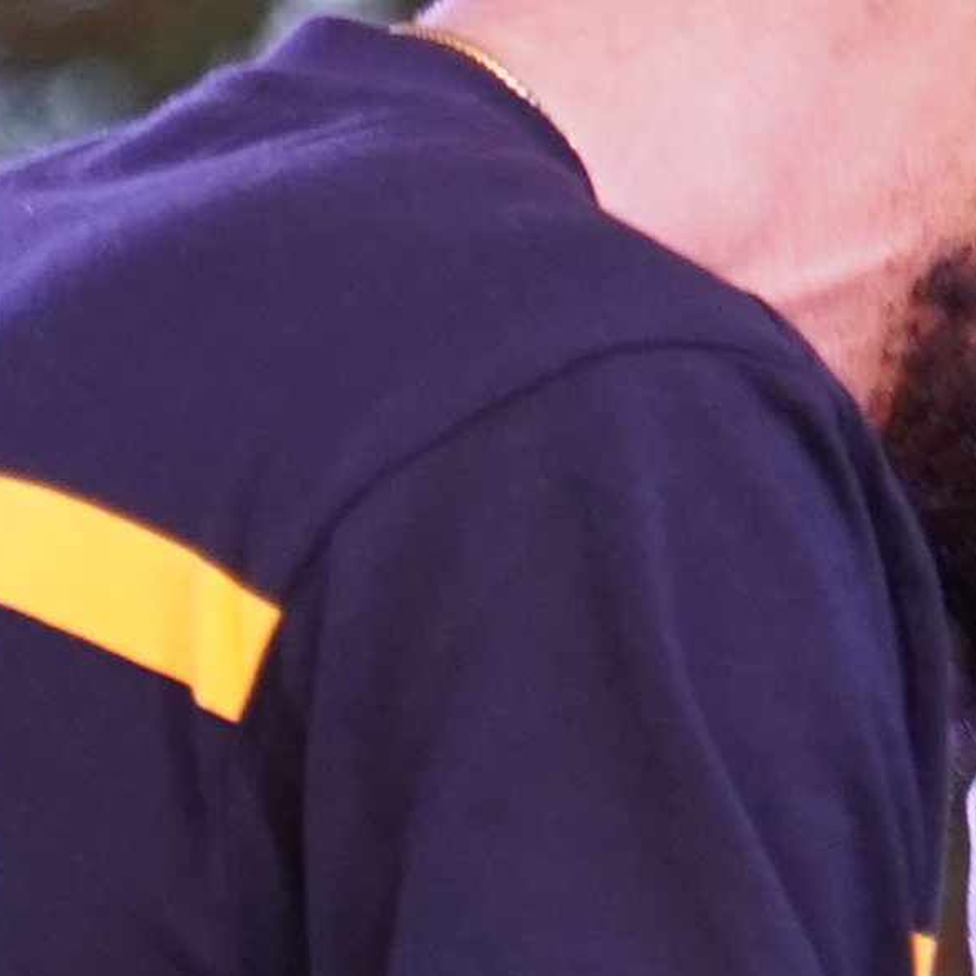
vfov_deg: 1.9
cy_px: -266
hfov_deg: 1.9
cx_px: 1028
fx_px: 29092
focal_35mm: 912
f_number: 4
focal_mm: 105
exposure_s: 1/160
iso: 1000
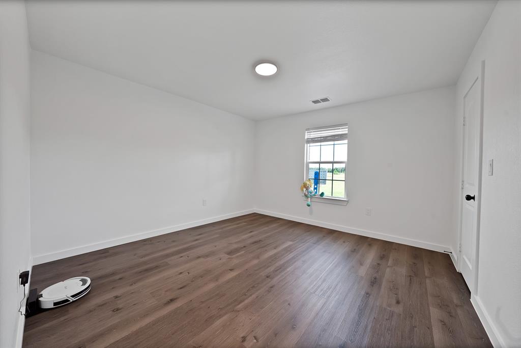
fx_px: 174
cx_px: 260
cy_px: 174
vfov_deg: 90.0
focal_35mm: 12
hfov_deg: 112.6
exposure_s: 1/4
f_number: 9
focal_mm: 12
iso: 640
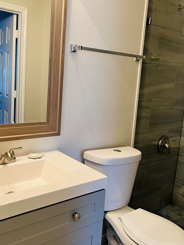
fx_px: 234
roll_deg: -3.2
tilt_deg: -8.6
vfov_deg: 55.3
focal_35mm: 33
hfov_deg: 42.7
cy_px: 114
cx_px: 70
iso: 100
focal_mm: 5.7
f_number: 1.5
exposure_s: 1/60
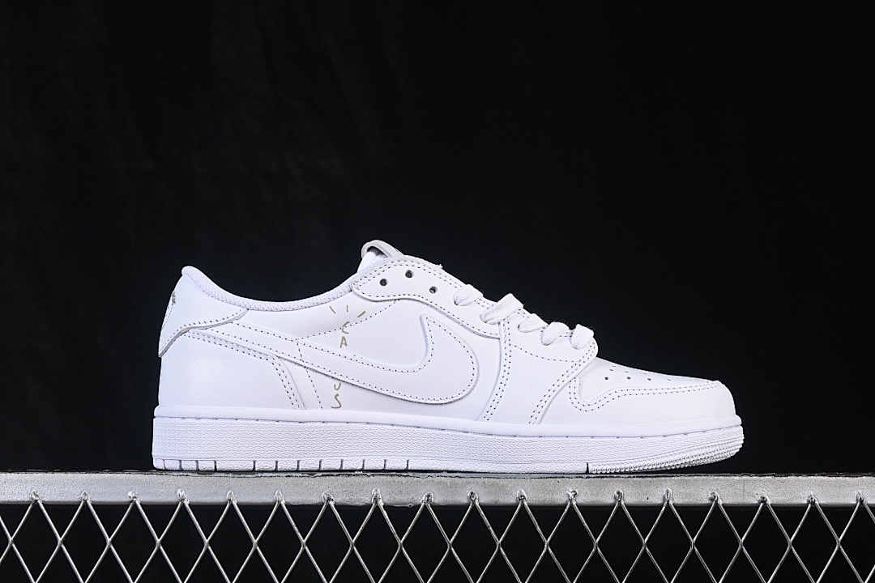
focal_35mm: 75
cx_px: 438
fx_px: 1823
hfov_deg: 27.0
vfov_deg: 18.2
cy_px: 292
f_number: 8
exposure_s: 1/80
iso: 160
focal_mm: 50
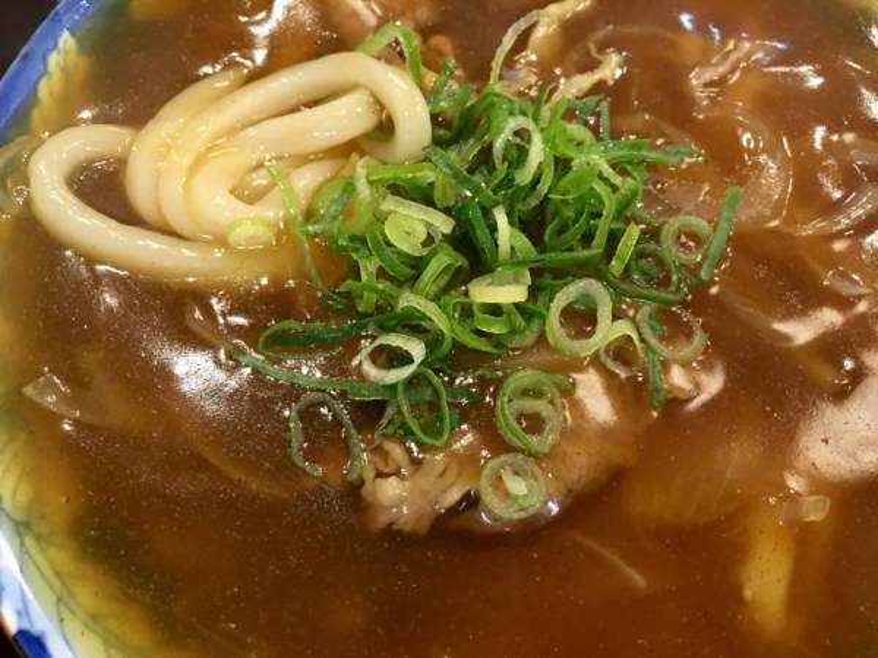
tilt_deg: -66.1
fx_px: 736
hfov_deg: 61.7
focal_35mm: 29
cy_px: 329
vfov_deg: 48.2
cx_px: 439
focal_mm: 4.15
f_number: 2.2
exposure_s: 1/17
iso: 200
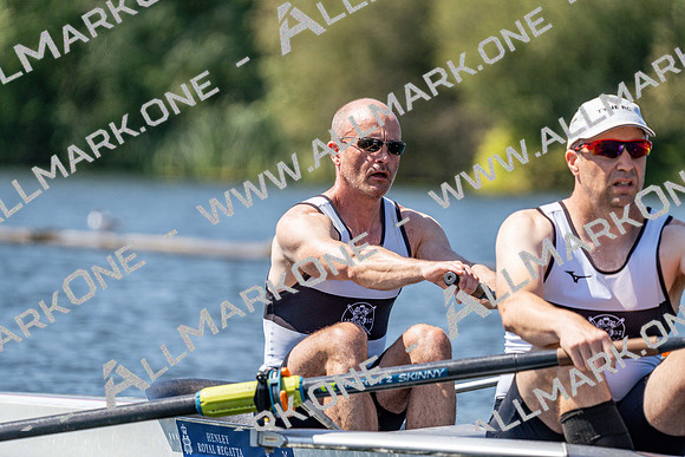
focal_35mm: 400
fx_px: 7613
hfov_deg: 5.2
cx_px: 342
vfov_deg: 3.4
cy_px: 228
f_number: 6.3
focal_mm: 400
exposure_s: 1/2000
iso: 400
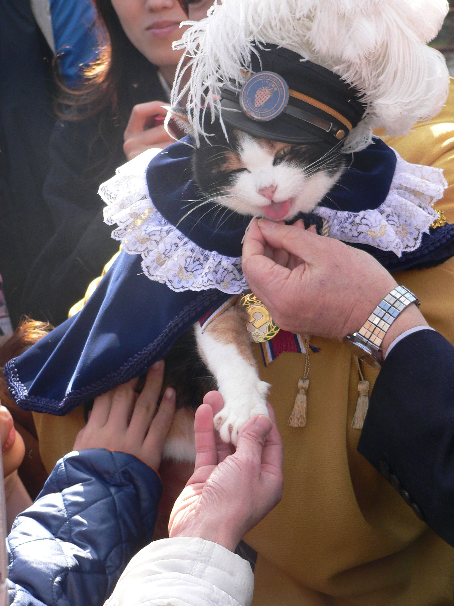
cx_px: 227
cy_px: 303
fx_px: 1644
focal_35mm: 94
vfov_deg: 20.9
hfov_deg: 15.7
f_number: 4
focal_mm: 15.7
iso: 100
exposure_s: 1/200
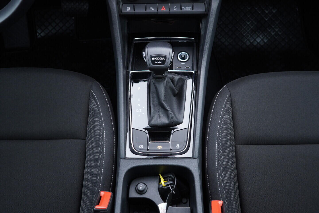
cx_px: 160
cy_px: 106
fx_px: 319
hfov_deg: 53.1
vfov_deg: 36.9
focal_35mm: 36
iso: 320
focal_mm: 24
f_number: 2.8
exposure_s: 1/40
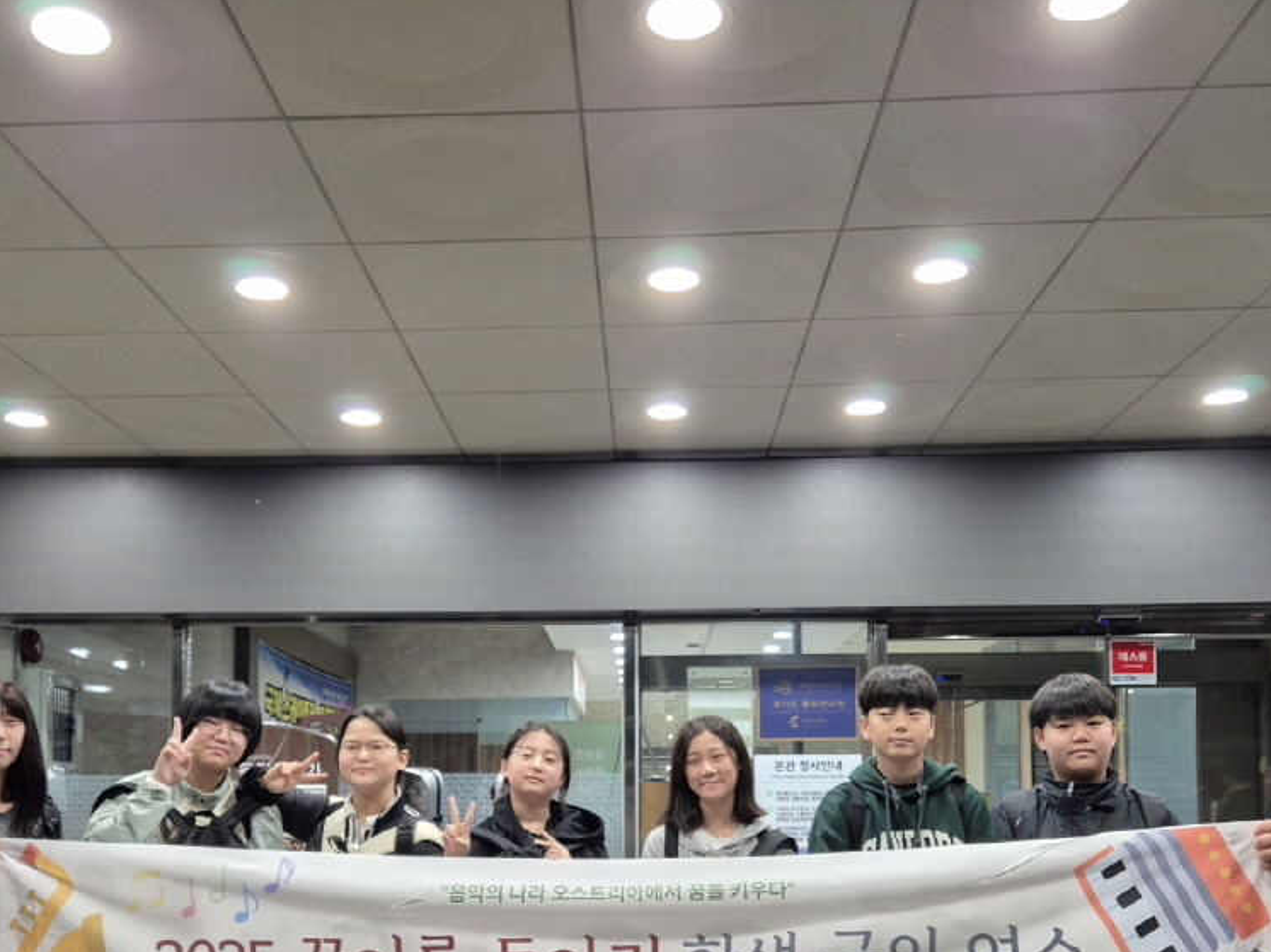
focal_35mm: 37
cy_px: 746
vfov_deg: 37.4
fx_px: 1358
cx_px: 610
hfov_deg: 50.1
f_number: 1.8
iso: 500
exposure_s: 1/120
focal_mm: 5.4
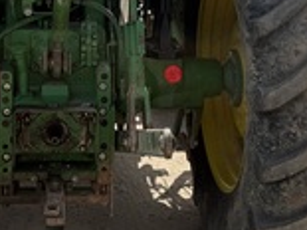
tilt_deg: -4.4
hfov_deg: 22.7
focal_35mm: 85
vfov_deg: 16.4
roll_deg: +0.2
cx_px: 64
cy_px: -69
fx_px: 753
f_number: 1.78
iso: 80
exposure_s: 1/5319
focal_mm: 6.76
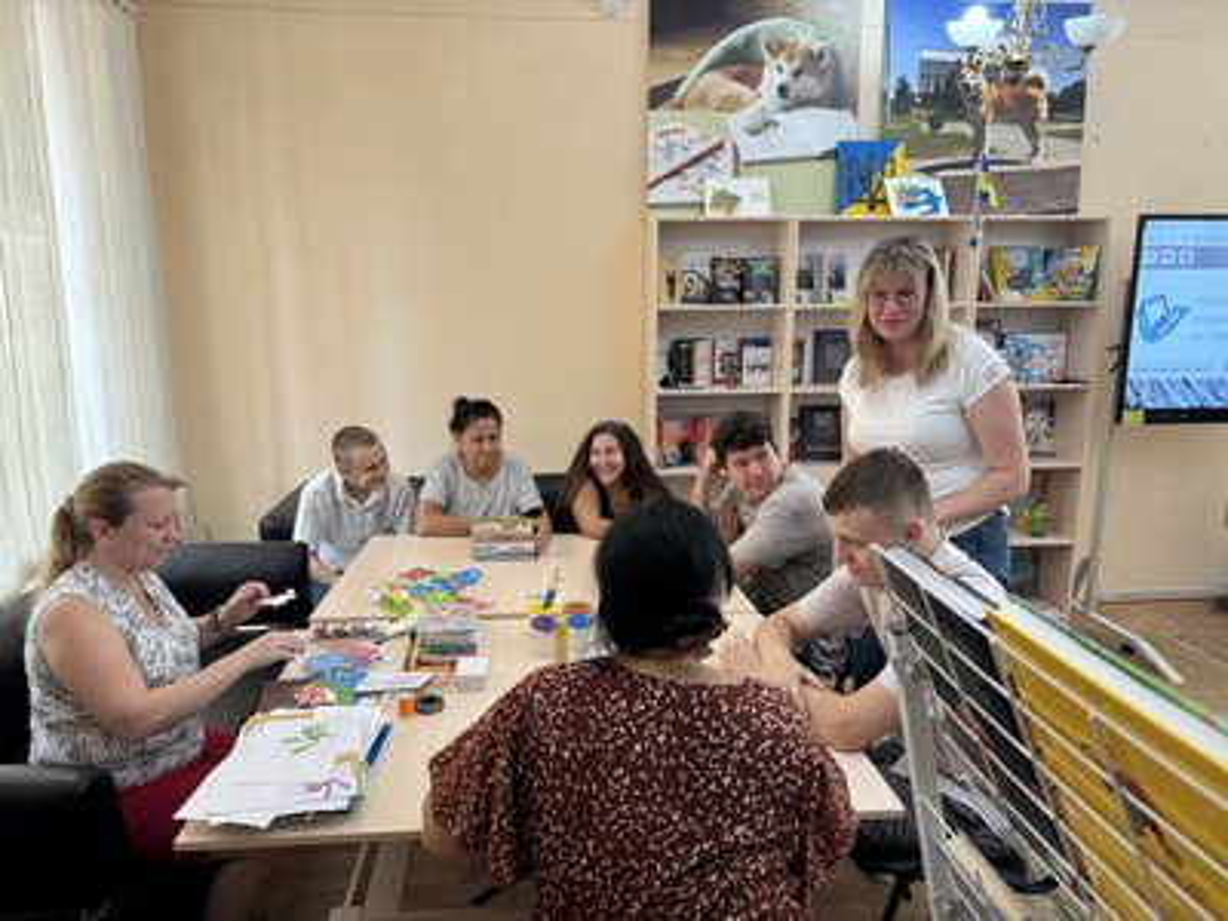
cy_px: 460
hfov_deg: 71.6
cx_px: 614
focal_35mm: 24
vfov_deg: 56.8
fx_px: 851
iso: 160
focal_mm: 6.86
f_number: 1.78
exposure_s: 1/90
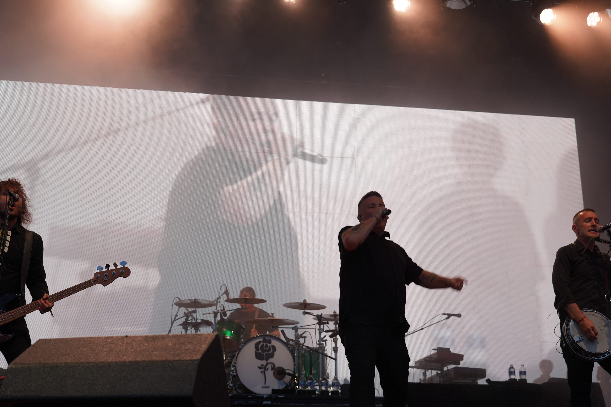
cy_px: 204
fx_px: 815
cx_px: 306
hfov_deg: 41.1
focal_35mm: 48
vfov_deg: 28.1
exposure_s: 1/160
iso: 250
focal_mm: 48
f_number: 4
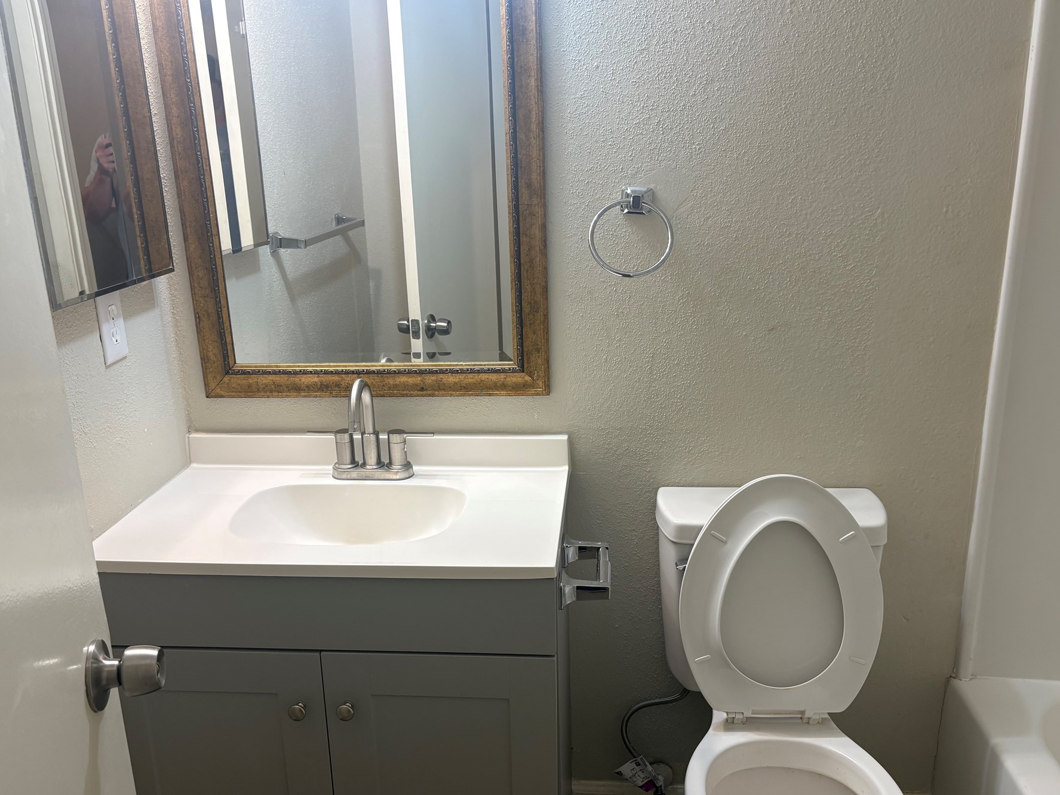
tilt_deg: -18.2
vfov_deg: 46.7
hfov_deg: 59.9
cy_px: 433
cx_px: 551
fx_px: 919
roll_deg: +0.6
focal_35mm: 30
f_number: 1.6
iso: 80
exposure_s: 1/60
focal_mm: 5.96
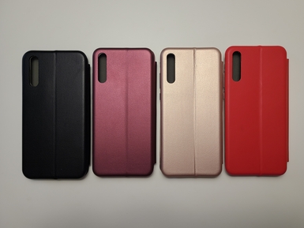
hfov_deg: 65.3
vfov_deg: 51.4
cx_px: 157
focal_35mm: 27
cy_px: 113
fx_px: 237
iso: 50
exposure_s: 1/100
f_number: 1.8
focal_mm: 5.4
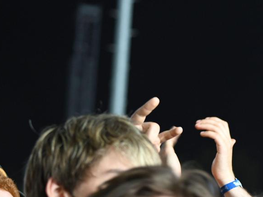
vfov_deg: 7.4
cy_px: 185
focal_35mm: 201
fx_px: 1527
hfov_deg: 9.5
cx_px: 424
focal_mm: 63
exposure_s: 1/80
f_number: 2.8
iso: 560
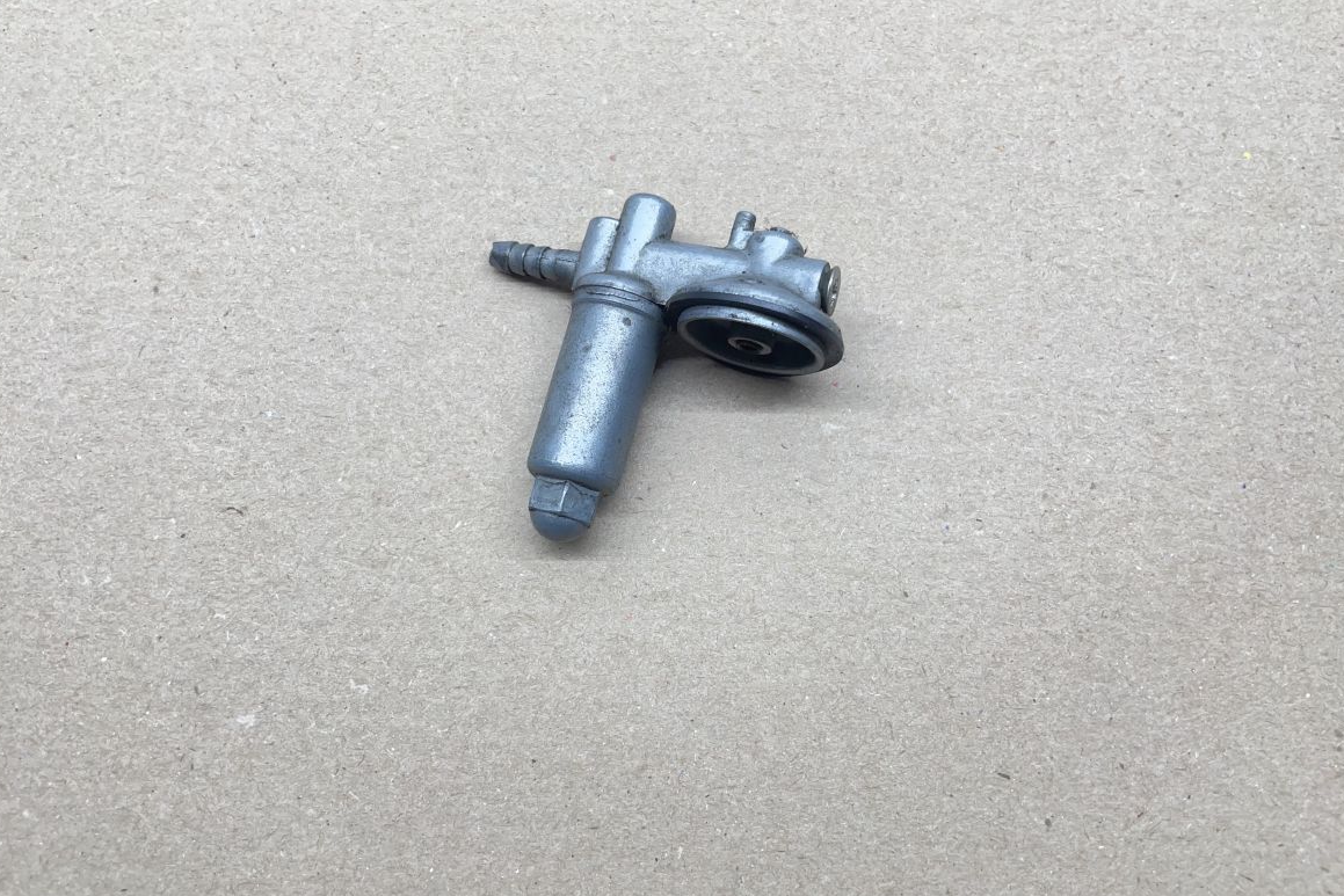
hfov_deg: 65.5
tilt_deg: -74.6
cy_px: 408
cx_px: 661
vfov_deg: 46.4
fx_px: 1045
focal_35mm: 28
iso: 64
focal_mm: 4.2
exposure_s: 1/100
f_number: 1.6
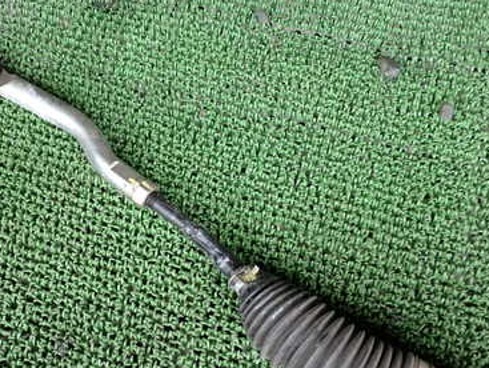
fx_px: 693
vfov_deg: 29.5
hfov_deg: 38.5
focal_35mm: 49
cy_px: 253
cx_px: 173
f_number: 2.3
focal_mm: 5.4
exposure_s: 1/60
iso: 200
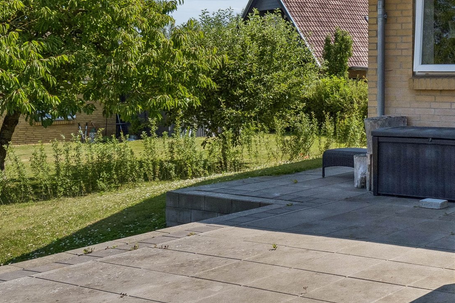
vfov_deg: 21.9
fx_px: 775
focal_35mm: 61
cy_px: 62
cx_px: 466
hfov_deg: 30.2
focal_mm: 15
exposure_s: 1/1250
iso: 250
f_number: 8
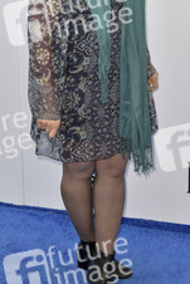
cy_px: 79
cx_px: 105
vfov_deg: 16.4
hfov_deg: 11.1
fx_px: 980
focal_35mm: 124
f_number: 6.3
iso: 500
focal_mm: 70
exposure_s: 1/320
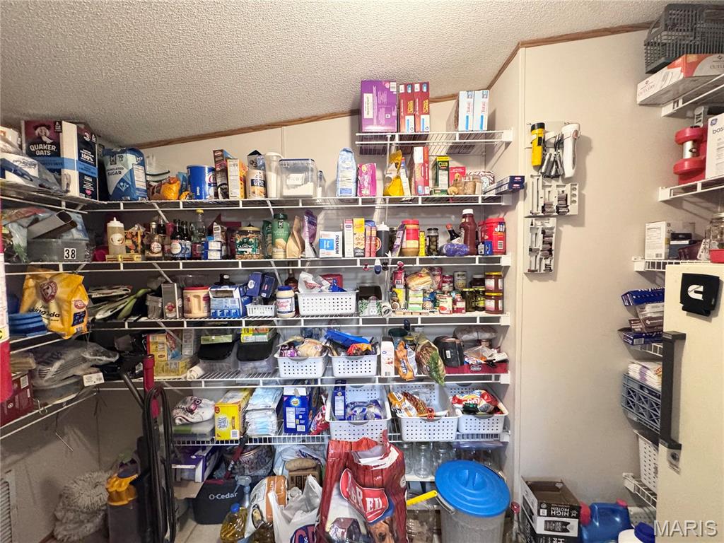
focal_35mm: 14
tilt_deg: -1.9
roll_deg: +0.7
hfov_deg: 102.1
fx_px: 293
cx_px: 362
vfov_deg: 85.7
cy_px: 272
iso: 500
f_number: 2.2
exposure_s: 1/60
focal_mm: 2.22
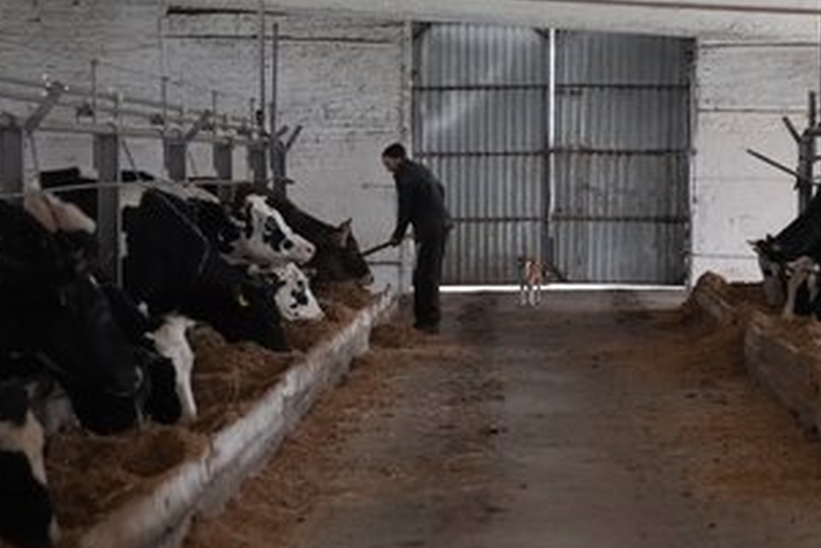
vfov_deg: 14.7
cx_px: 439
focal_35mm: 93
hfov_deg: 21.9
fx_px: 2122
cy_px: 255
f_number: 2.8
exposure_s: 1/100
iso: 12800
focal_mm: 70
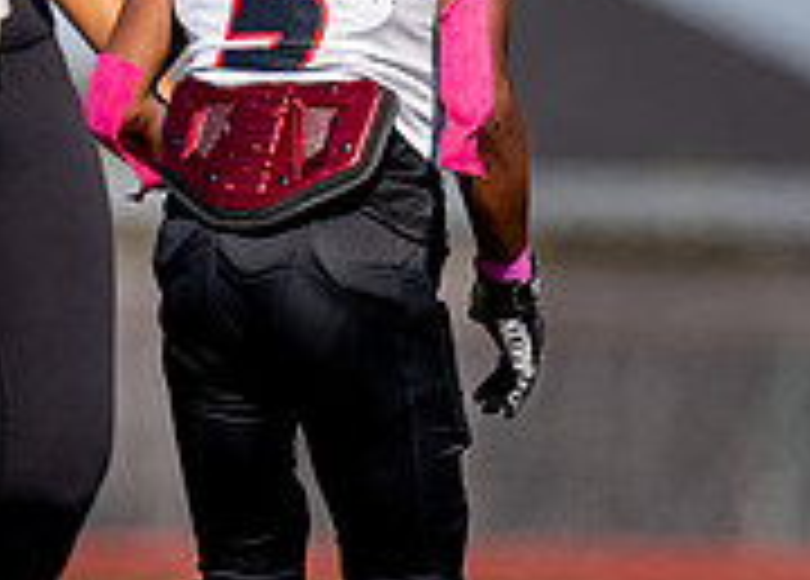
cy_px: 94
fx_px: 24435
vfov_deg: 1.4
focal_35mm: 1061
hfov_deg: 1.9
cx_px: 174
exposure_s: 1/6400
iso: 250
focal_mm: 200
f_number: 2.8
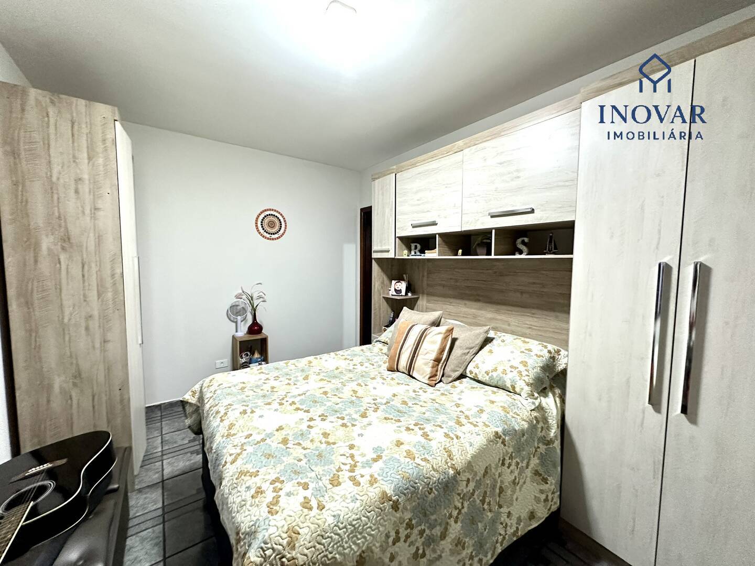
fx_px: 305
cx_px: 378
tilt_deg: -5.4
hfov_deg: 102.1
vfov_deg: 85.7
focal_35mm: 14
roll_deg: -0.1
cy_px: 283
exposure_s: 1/60
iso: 500
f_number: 2.2
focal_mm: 2.22
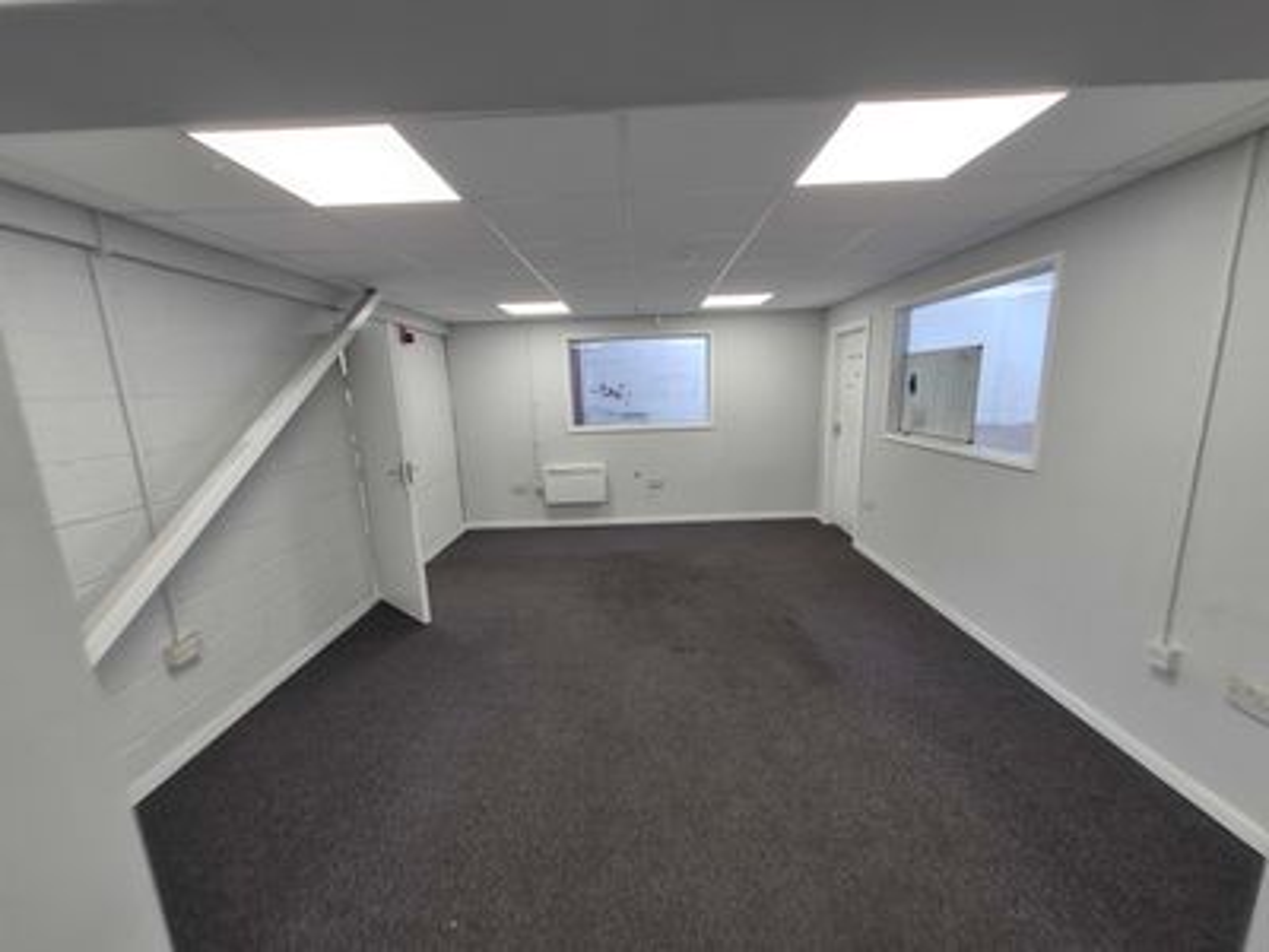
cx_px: 634
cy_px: 476
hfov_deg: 106.2
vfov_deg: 89.9
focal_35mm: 13
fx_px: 477
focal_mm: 1.74
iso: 64
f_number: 2.2
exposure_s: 1/50
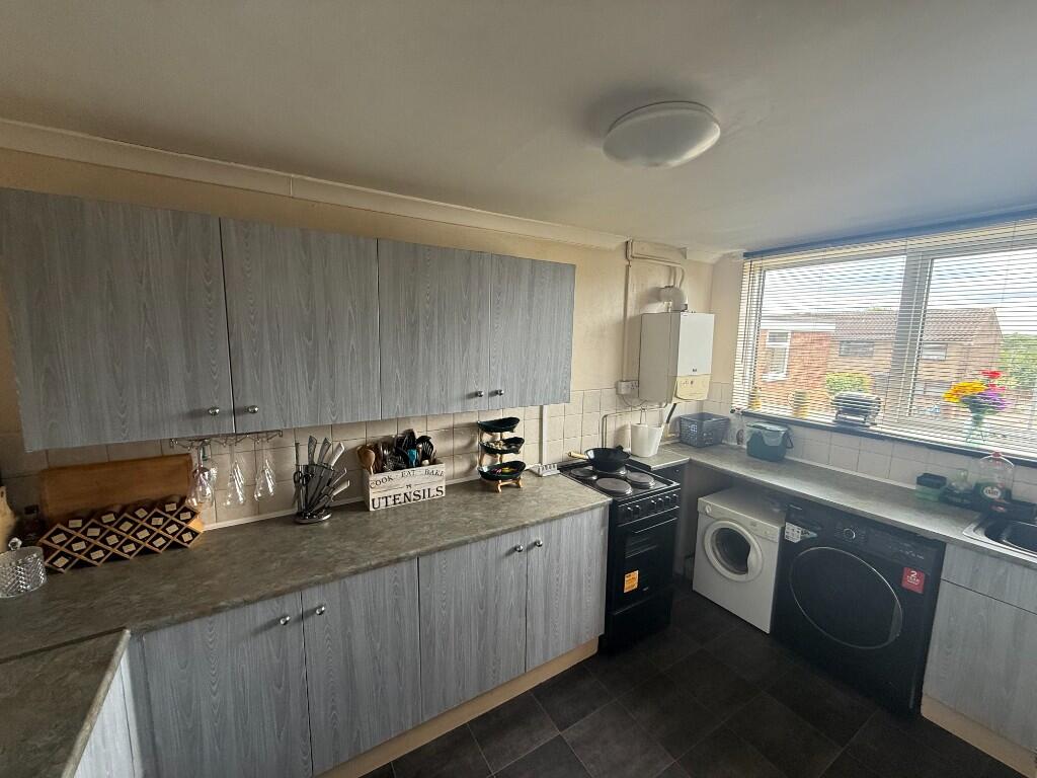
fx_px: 419
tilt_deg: -7.6
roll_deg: -1.2
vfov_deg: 85.7
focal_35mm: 14
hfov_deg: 102.1
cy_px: 389
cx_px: 518
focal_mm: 2.22
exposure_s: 1/99
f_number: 2.2
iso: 160
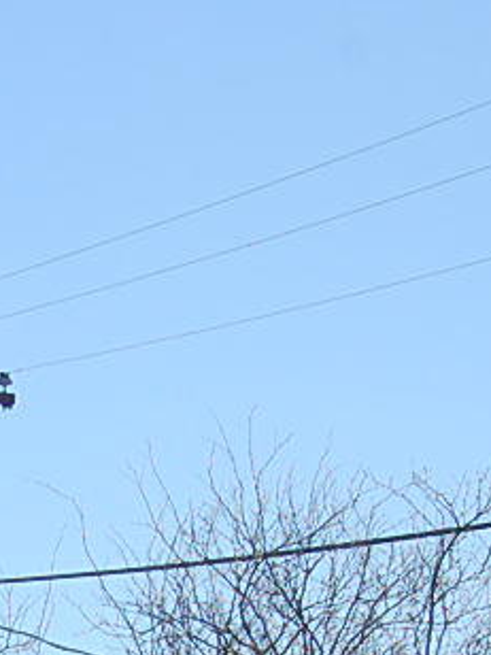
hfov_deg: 6.9
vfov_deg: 9.1
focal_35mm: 211
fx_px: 3990
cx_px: -259
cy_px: 989
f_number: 9
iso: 200
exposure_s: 1/320
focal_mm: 30
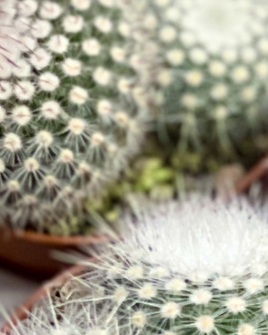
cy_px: -41
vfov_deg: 4.2
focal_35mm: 459
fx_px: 4552
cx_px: 856
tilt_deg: -32.2
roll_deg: +2.8
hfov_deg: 3.3
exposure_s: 1/100
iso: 100
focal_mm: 7.5
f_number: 2.2
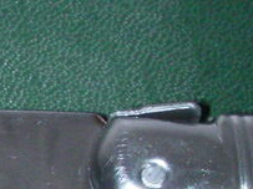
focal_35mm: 187
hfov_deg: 10.1
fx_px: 1366
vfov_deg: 7.8
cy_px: 237
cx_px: -181
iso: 200
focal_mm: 6.3
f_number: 5.6
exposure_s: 1/30
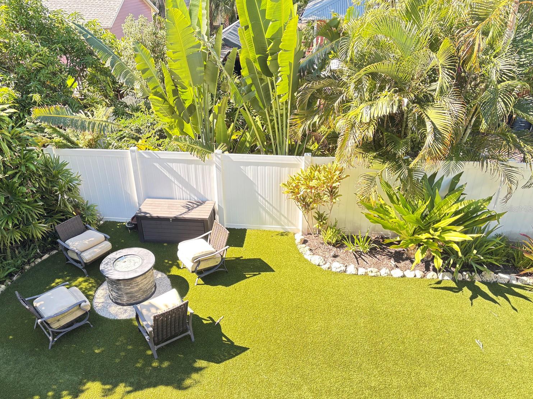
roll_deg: +1.4
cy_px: 208
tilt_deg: -30.3
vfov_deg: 49.7
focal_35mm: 28
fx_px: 431
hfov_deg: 63.4
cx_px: 247
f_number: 1.6
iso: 64
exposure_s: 1/158
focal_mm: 5.96
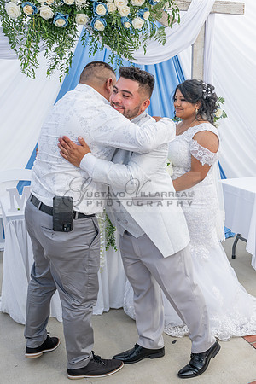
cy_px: 192
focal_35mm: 47
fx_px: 496
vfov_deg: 42.3
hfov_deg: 28.4
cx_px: 197
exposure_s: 1/125
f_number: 8
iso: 200
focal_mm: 31
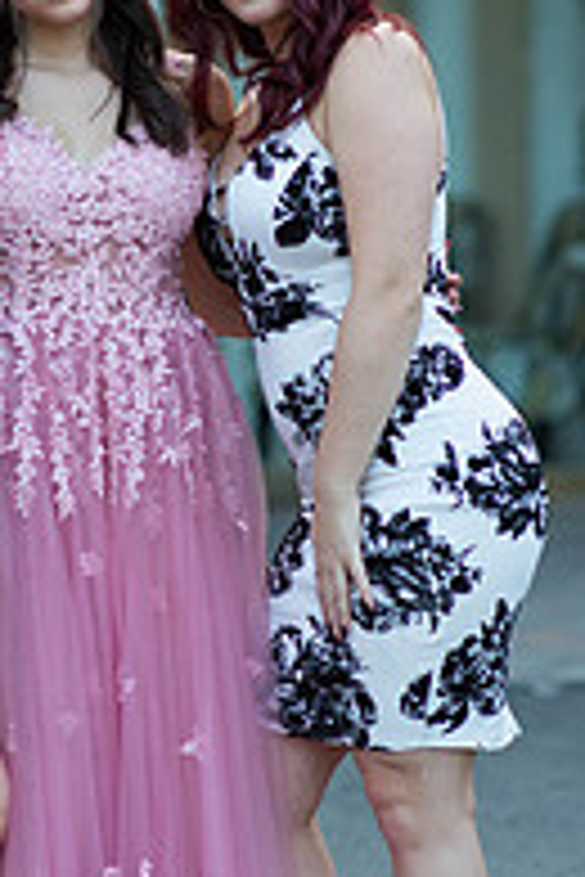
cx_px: 133
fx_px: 4777
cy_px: 441
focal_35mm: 196
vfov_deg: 10.5
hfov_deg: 7.0
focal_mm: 85
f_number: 2
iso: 250
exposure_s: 1/800
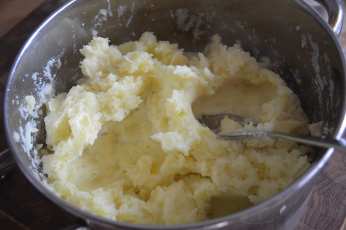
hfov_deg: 38.9
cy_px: 115
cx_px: 173
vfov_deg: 26.4
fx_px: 489
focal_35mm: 51
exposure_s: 1/30
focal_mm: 34
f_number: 4.5
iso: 1000
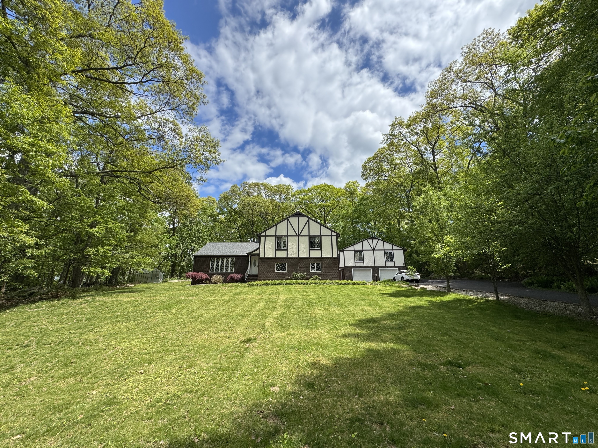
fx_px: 242
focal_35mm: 14
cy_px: 224
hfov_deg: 102.1
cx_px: 299
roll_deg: -0.1
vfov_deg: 85.7
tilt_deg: +16.3
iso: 50
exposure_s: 1/2208
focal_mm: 2.22
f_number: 2.2
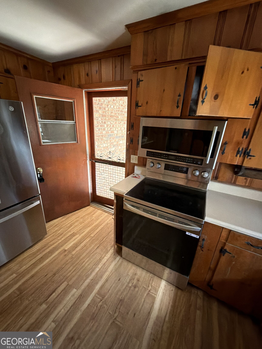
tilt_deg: -15.7
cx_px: 131
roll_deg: -4.0
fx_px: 141
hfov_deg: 85.7
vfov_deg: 102.1
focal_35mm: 14
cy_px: 174
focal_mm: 2.22
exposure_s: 1/60
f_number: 2.2
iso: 1250
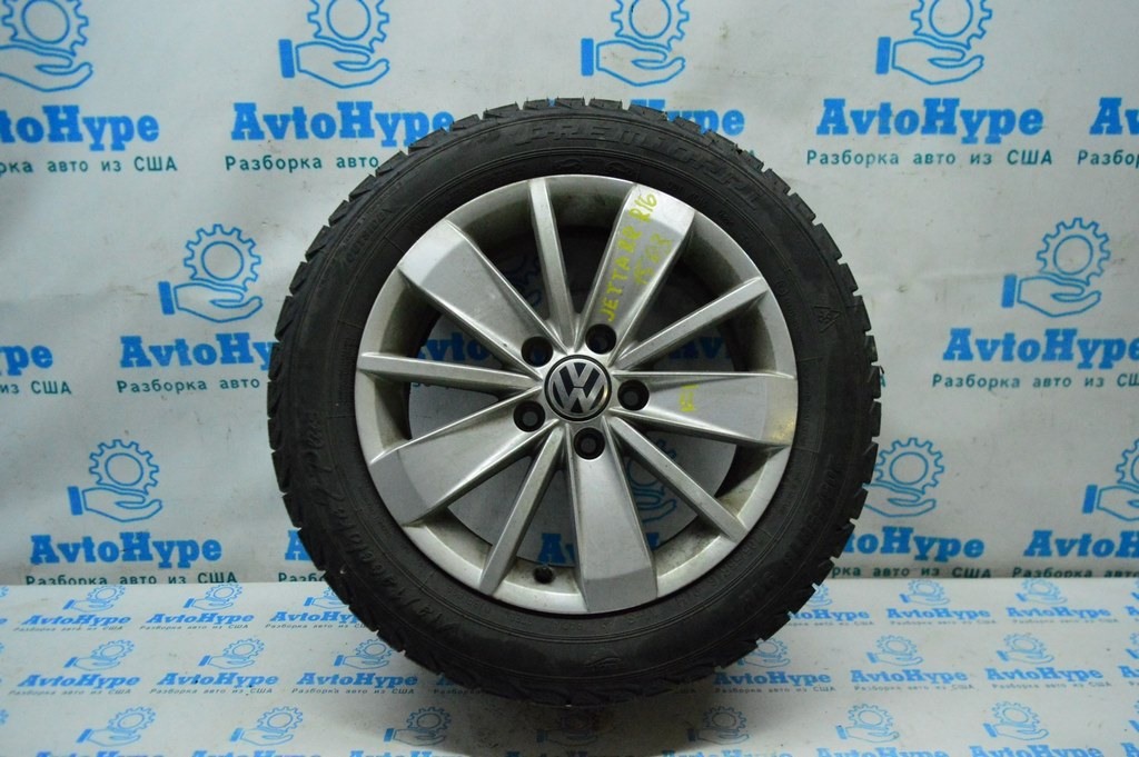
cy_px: 378
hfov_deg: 67.4
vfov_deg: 47.9
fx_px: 854
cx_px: 570
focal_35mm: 27
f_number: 4
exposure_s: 1/1000
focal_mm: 18
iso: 6400
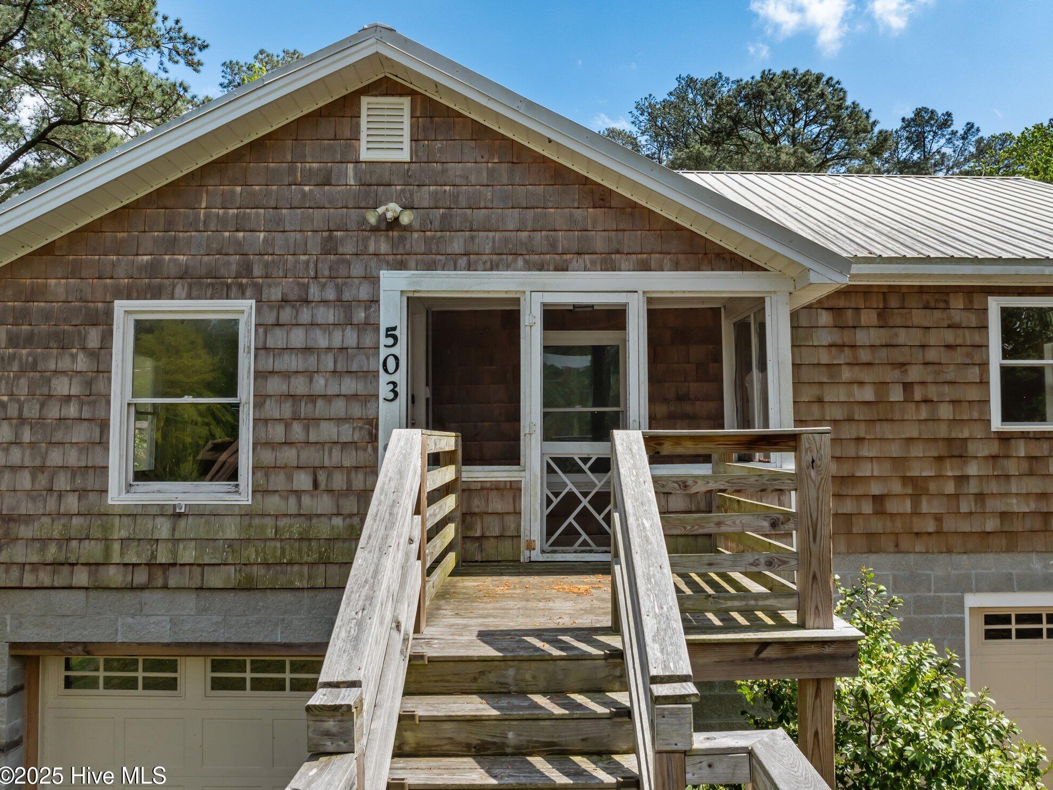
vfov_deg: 54.9
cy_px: 402
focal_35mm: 25
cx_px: 543
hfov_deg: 69.4
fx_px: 761
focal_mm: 12.29
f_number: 2.8
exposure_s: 1/2000
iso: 160
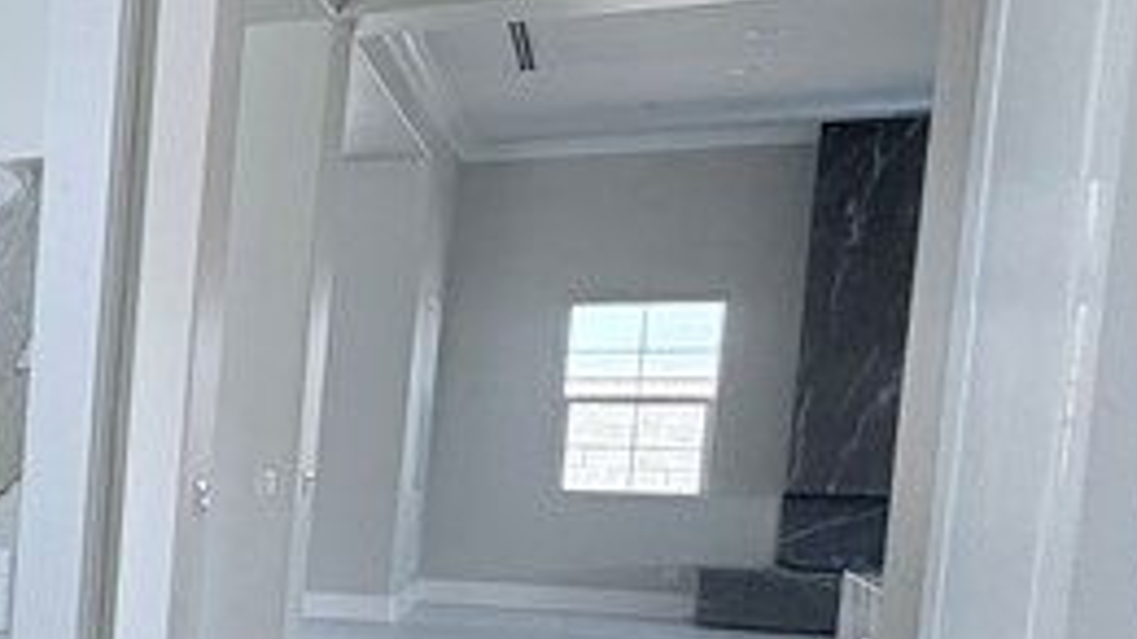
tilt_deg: -4.8
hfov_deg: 21.1
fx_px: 1808
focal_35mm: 60
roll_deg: -0.8
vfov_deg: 19.7
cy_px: 556
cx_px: -971
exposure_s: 1/120
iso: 50
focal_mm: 2.22
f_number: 2.2
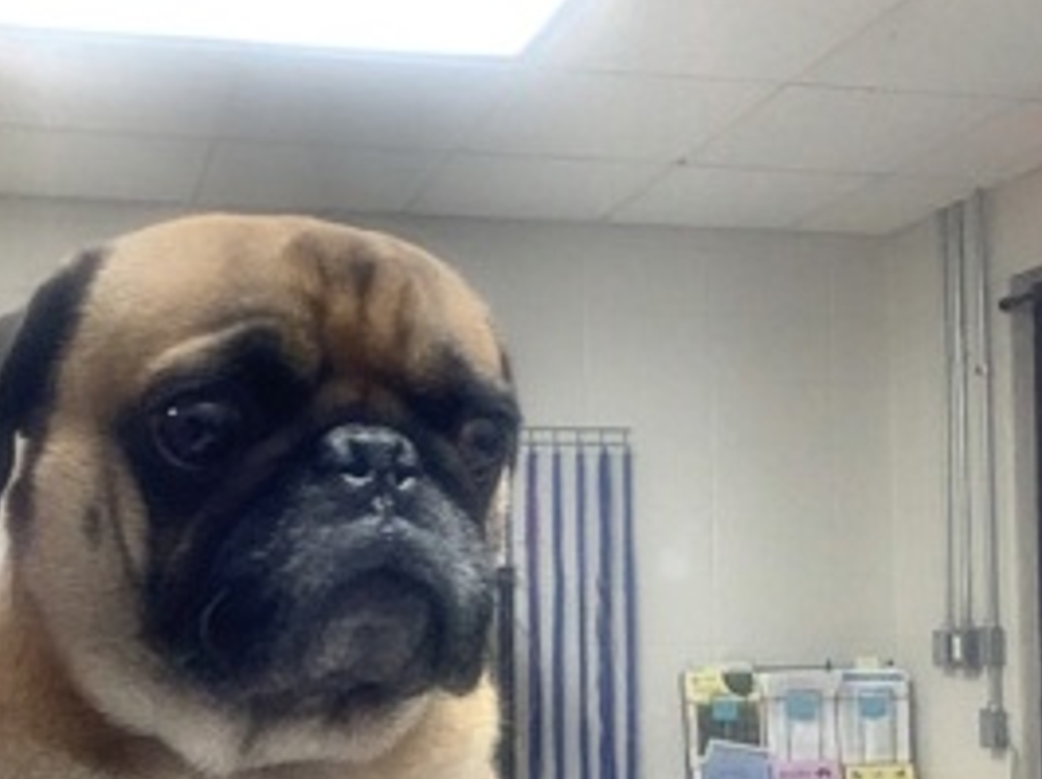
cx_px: 372
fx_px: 1474
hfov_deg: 38.6
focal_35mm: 49
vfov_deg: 29.1
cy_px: 593
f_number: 2.4
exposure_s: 1/60
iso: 160
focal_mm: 2.15
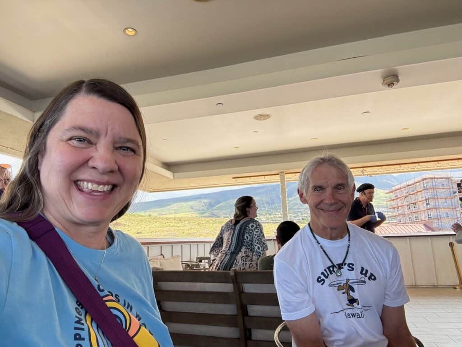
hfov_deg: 73.9
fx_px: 307
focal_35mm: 23
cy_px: 174
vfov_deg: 58.9
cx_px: 231
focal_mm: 2.69
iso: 40
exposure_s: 1/149
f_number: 1.9
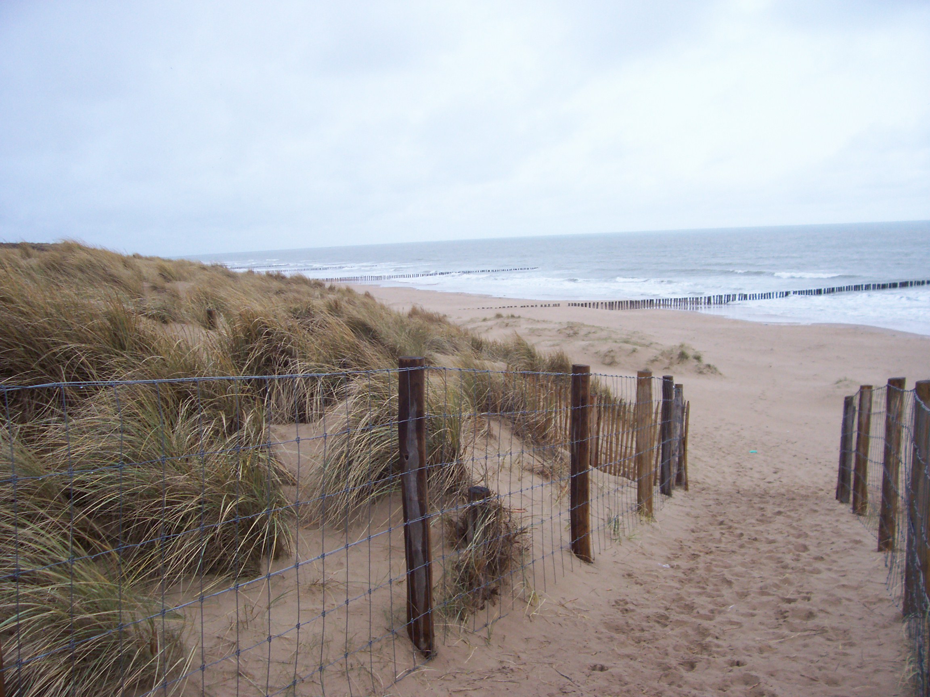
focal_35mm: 34
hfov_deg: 54.0
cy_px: 348
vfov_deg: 41.8
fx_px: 913
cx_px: 465
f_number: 2.7
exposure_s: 1/194
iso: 80
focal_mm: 5.6
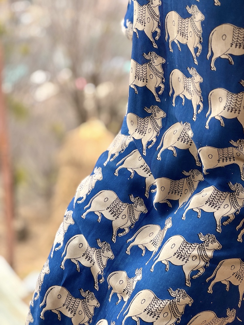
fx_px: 724
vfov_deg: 25.3
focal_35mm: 77
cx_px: 122
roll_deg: +2.5
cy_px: 162
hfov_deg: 19.1
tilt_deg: -27.6
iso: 50
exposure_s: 1/99
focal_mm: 9
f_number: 2.8
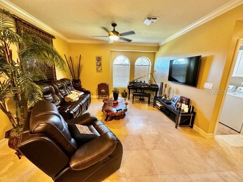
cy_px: 91
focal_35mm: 14
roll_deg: -1.9
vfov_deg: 85.7
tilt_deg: -12.5
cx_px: 122
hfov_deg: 102.1
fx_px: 98
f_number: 2.2
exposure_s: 1/60
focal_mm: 2.22
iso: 400
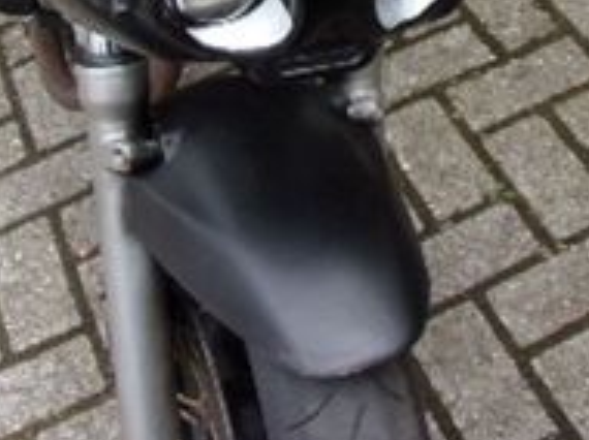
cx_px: 319
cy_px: -155
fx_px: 1376
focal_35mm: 81
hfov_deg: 24.1
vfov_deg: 17.0
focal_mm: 4.3
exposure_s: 1/150
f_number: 3.3
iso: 80
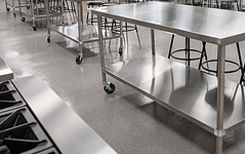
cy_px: 21
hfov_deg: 46.9
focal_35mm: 42
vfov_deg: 29.6
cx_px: 147
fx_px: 281
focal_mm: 17
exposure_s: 1/160
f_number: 3.5
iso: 800
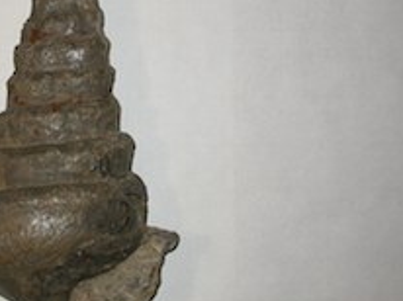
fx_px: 826
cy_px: 108
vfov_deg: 20.6
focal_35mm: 71
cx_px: 92
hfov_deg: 27.0
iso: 100
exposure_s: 1/60
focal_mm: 7.85
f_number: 2.6
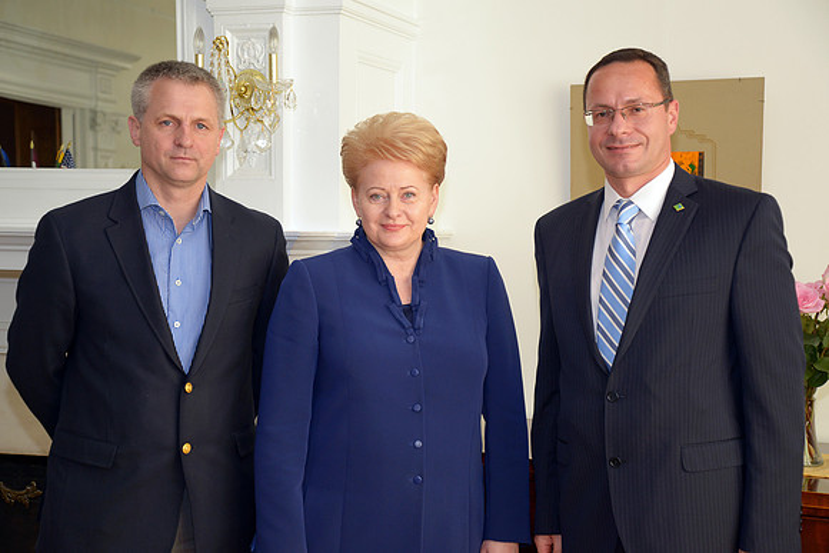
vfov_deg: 23.4
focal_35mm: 58
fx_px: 1336
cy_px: 276
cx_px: 414
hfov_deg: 34.5
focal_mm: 58
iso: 400
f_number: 4.5
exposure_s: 1/50
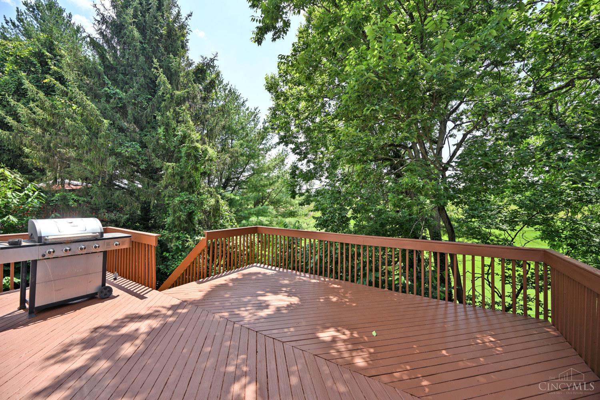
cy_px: 200
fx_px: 233
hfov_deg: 104.3
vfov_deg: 81.2
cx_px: 300
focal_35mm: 14
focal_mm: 14
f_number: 5.6
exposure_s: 1/250
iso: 110
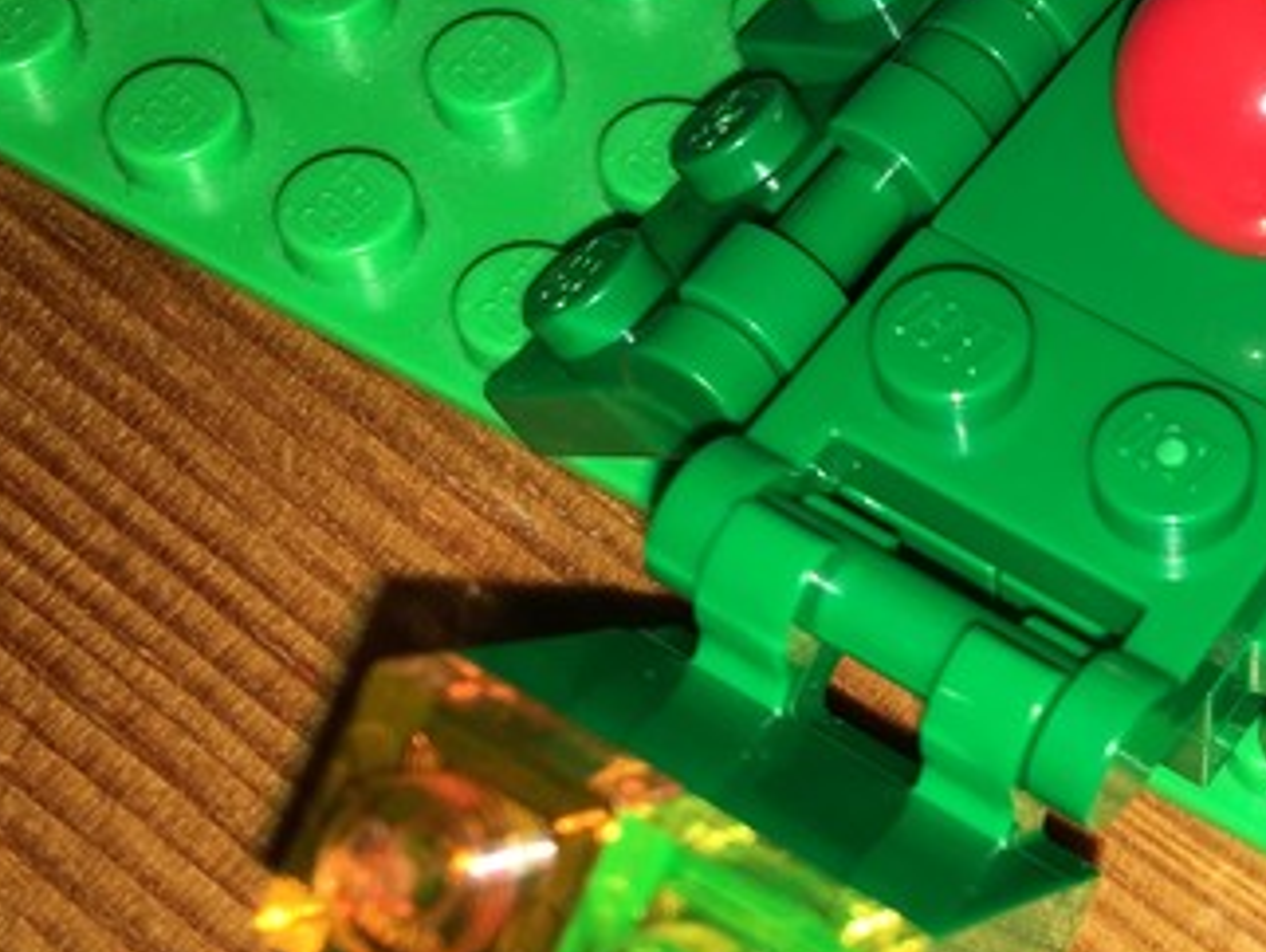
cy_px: 325
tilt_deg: -55.2
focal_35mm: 81
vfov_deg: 18.2
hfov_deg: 22.7
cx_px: 1392
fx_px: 2965
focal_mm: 4.15
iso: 25
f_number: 2.2
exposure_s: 1/182
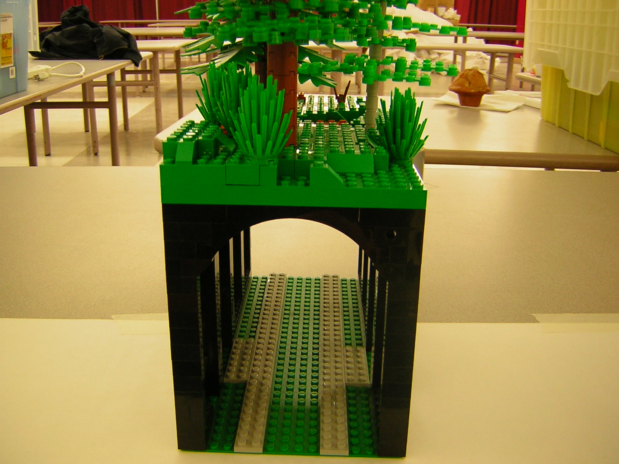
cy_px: 232
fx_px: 644
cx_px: 310
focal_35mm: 36
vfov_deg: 39.7
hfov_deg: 51.4
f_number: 2.6
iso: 60
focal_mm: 4.7
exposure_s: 1/5.7
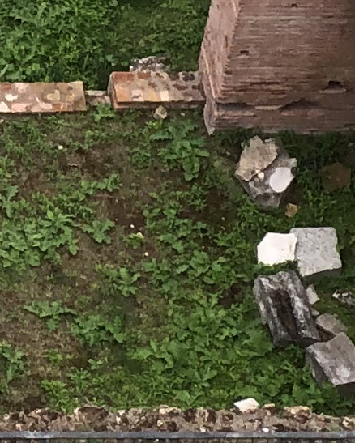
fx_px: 4870
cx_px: -960
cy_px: -552
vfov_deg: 5.1
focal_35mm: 371
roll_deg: +3.0
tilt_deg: -44.9
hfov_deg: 4.0
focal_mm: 6
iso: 16
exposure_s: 1/382
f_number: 2.4
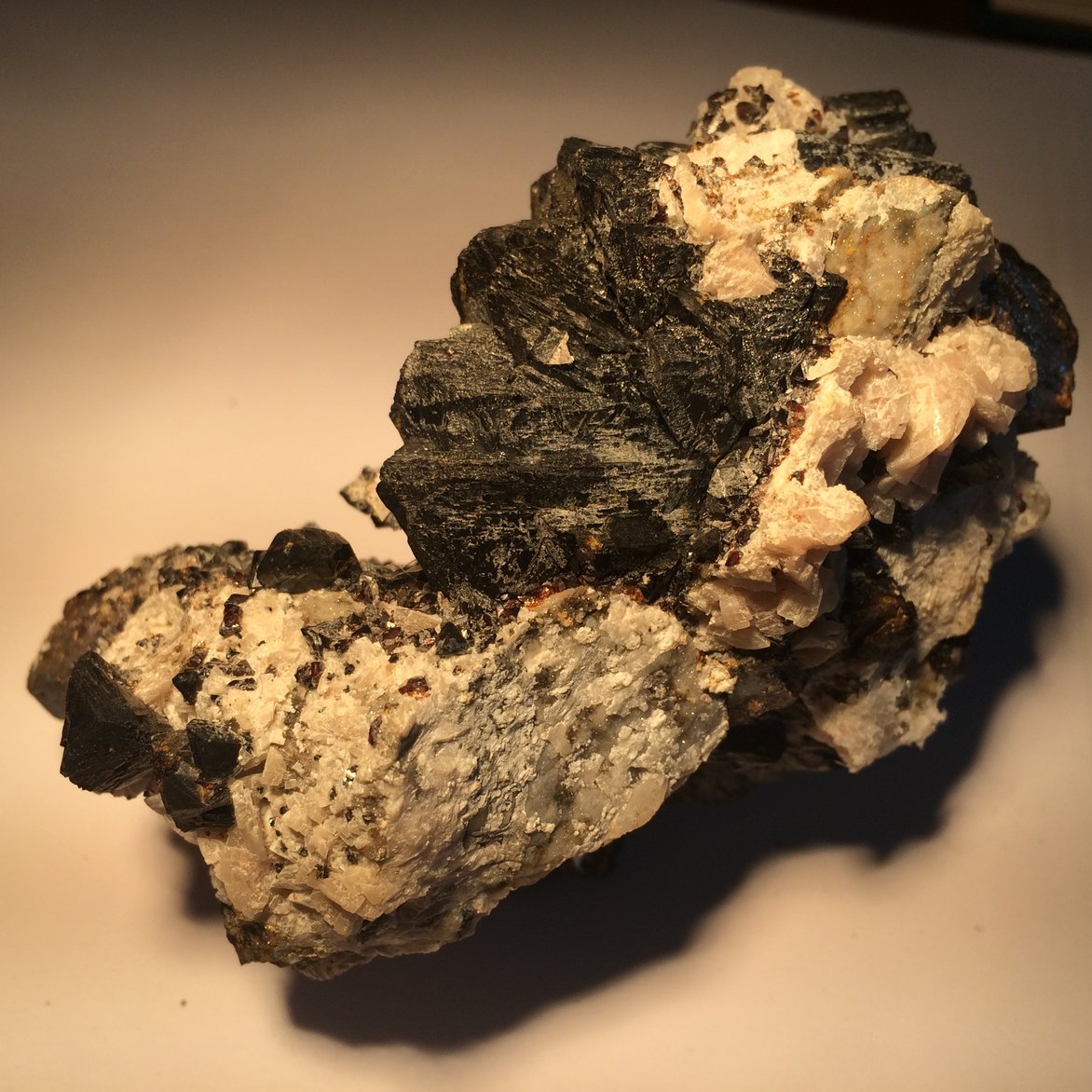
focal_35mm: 35
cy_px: 555
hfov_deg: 47.2
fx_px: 1249
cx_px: 514
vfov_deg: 47.2
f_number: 2.2
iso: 32
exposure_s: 1/398
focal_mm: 4.15
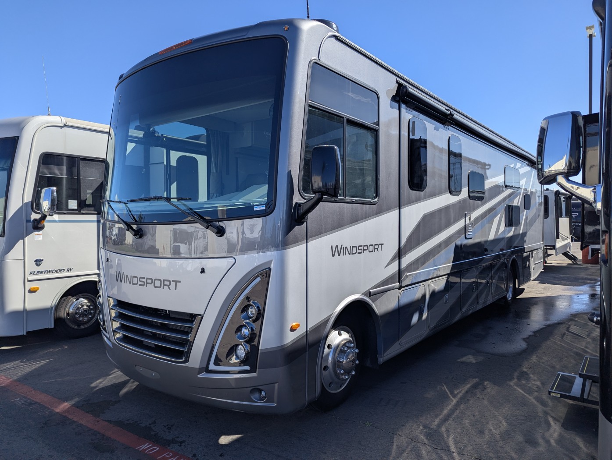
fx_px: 425
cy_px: 230
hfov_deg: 71.5
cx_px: 306
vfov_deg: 56.9
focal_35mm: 24
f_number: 1.85
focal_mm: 6.81
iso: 45
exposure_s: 1/1715
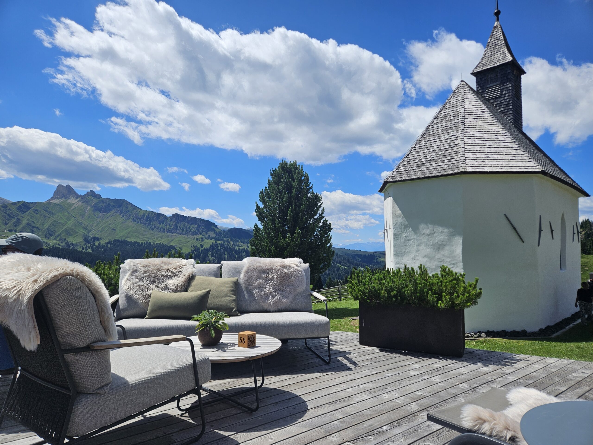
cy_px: 222
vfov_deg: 58.9
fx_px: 394
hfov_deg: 73.9
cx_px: 296
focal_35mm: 23
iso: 25
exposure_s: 1/3521
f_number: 1.8
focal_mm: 5.4
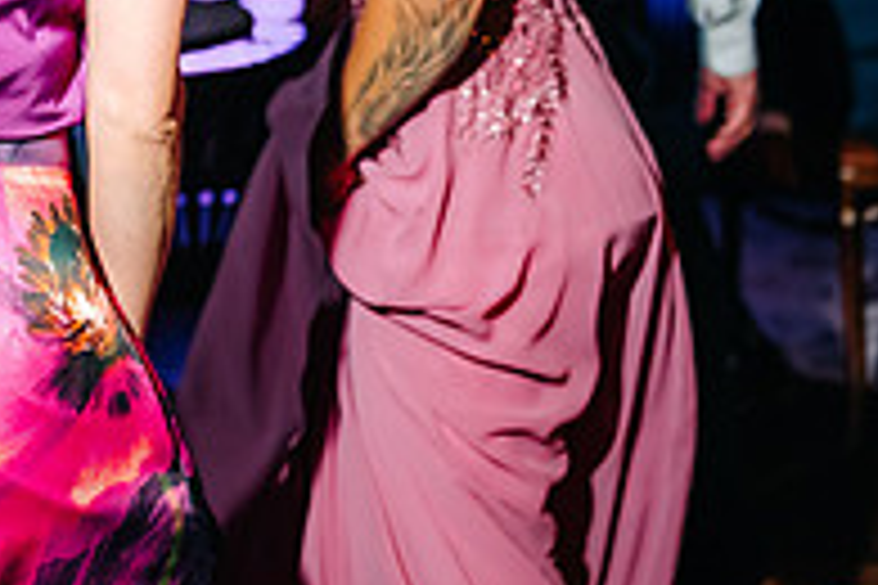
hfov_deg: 18.5
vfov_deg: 12.7
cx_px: -207
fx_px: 2536
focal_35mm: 104
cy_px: -178
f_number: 1.8
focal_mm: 35
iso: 640
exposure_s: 1/200
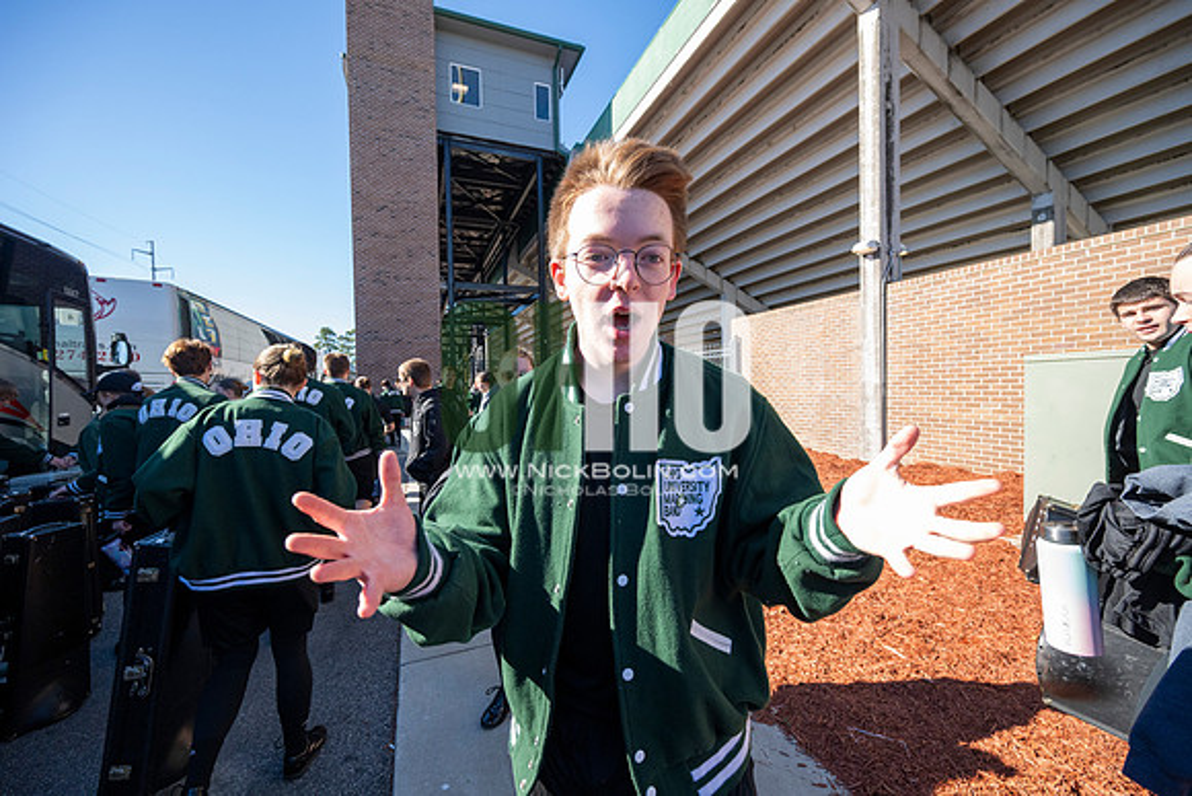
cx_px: 596
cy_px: 398
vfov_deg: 81.2
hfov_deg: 104.2
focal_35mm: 14
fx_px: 464
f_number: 5
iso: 1250
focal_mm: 14
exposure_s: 1/2000
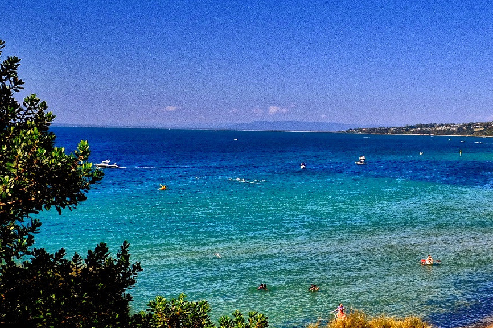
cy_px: 136
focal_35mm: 61
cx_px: 434
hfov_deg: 31.5
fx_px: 835
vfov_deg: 22.2
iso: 200
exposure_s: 1/140
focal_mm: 22.3
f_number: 16
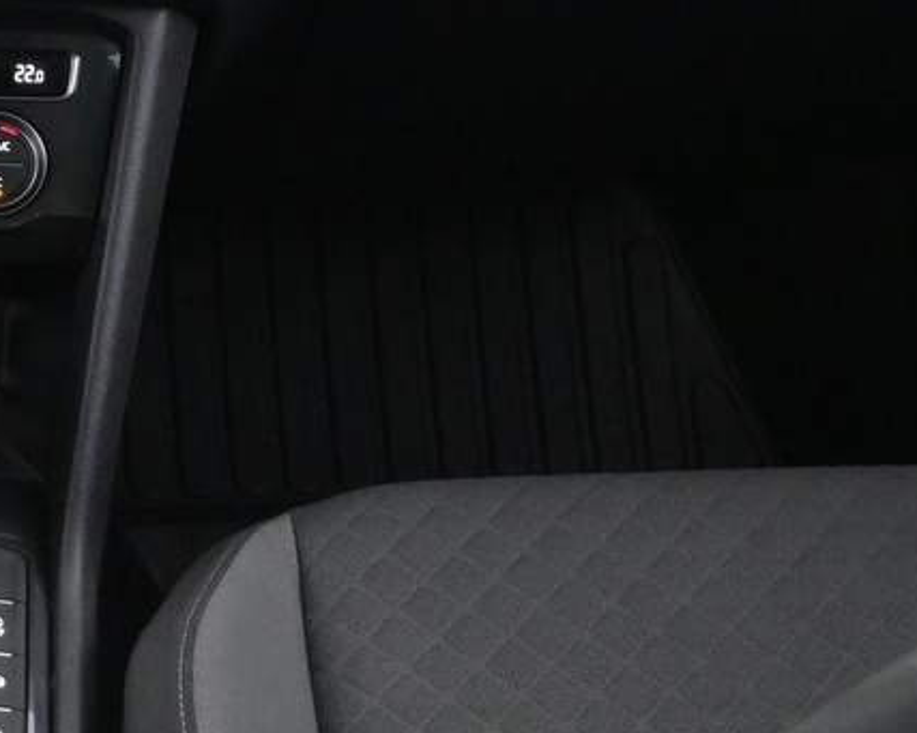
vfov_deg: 13.4
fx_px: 3116
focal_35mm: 115
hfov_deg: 16.1
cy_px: 181
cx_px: -198
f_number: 4
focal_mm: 21.5
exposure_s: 1/30
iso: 3600
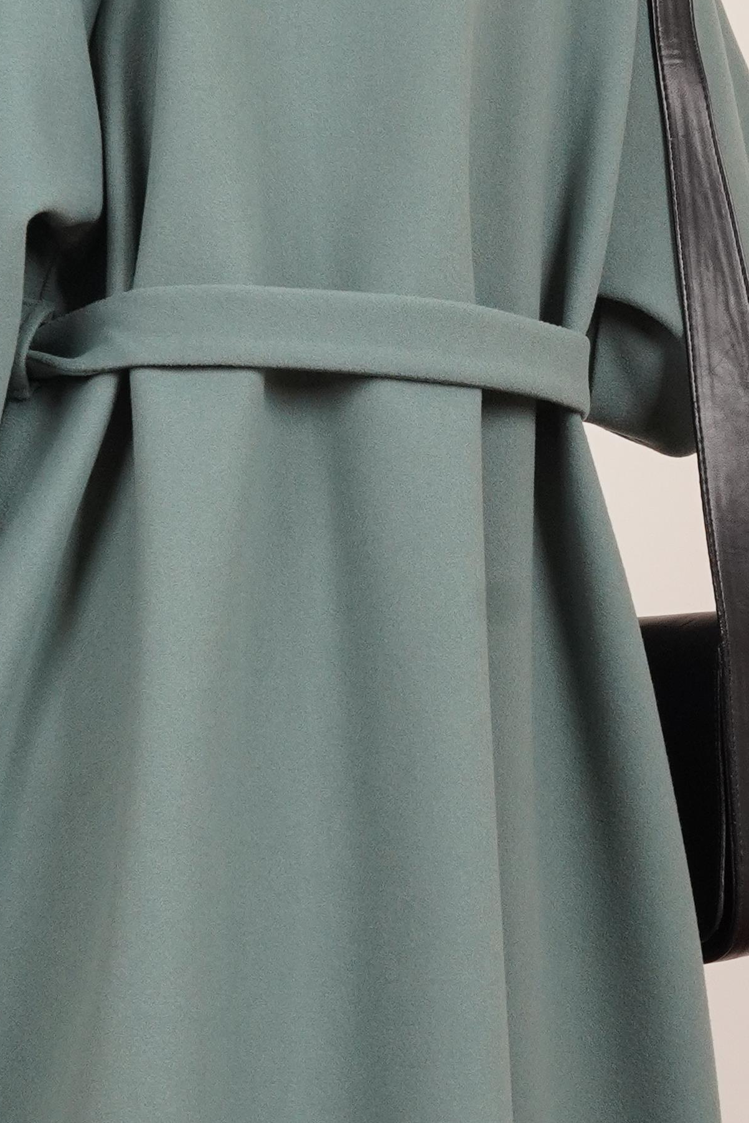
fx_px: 5014
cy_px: 442
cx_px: 540
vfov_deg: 12.8
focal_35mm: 161
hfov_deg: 8.5
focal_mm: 30.5
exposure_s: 1/640
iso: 640
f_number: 11
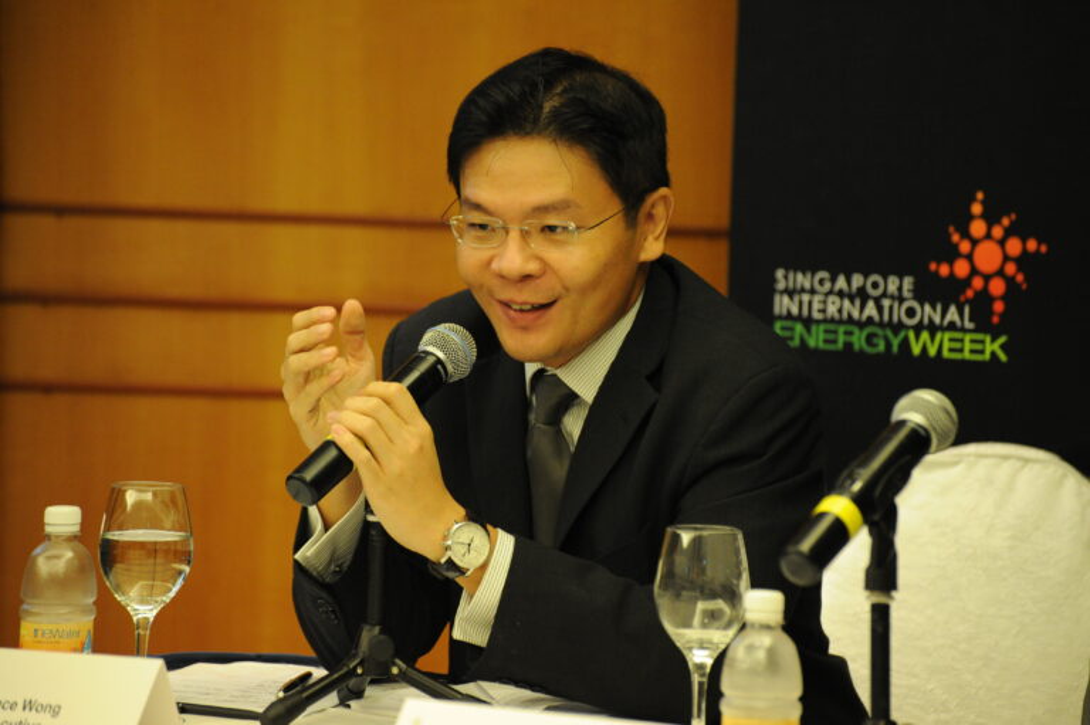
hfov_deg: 10.6
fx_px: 5900
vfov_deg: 7.0
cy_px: 362
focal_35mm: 195
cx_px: 545
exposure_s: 1/160
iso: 6400
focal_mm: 195
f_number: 5.3
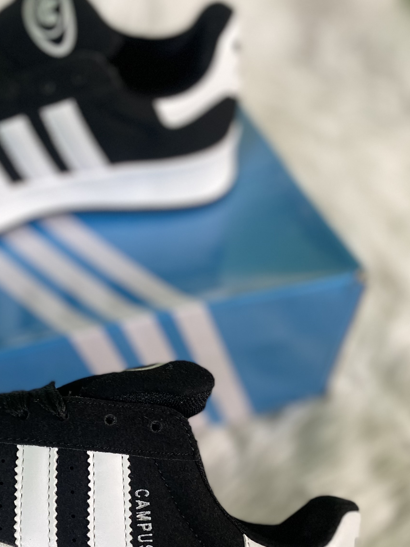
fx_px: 727
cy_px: 479
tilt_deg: -55.1
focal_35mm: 46
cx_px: 73
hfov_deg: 30.6
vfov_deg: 38.7
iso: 100
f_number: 1.8
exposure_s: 1/121
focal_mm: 4.25
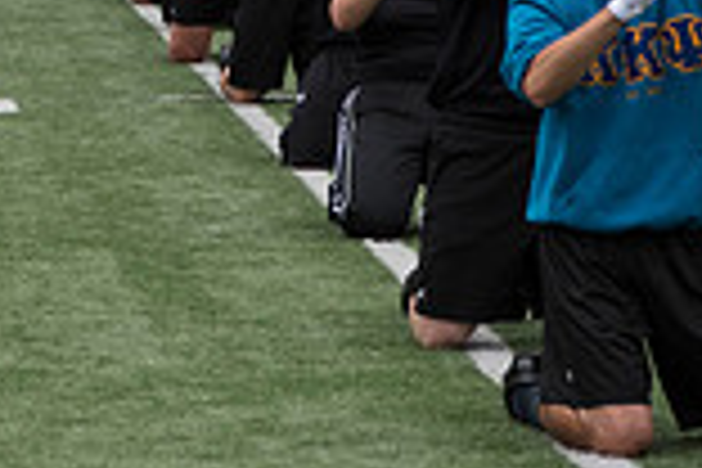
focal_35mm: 261
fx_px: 5089
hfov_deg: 7.7
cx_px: -490
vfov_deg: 5.2
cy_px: -137
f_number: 5.6
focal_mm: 70
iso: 640
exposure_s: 1/2500
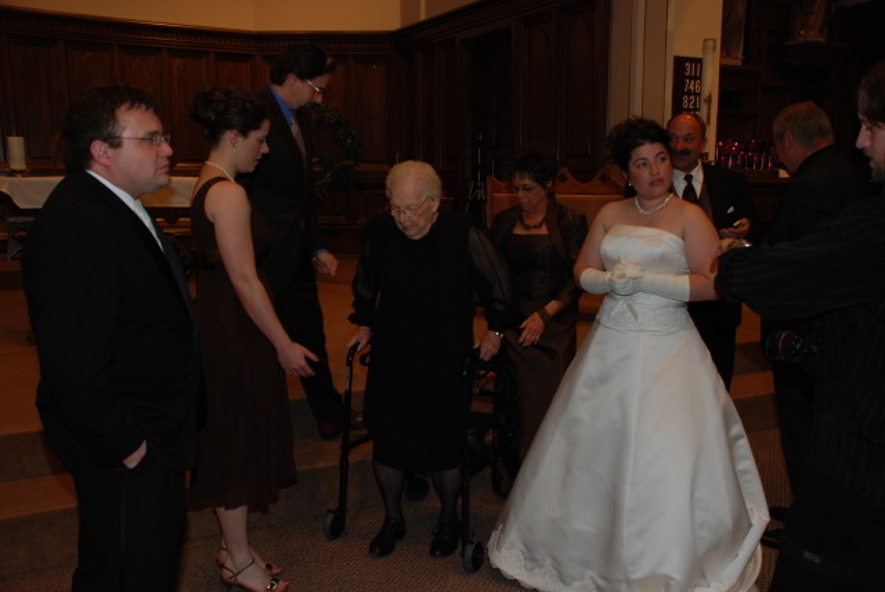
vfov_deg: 36.9
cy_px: 296
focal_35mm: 36
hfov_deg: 53.1
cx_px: 442
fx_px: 886
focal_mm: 24
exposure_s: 1/60
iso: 200
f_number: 4
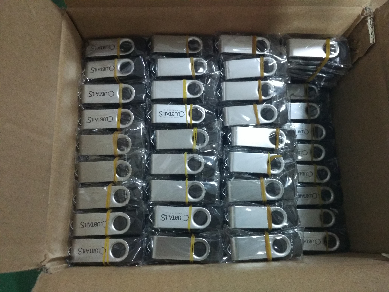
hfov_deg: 60.0
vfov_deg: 46.8
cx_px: 194
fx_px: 337
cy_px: 146
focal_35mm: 30
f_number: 2
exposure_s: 1/14
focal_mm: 4.12
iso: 1276
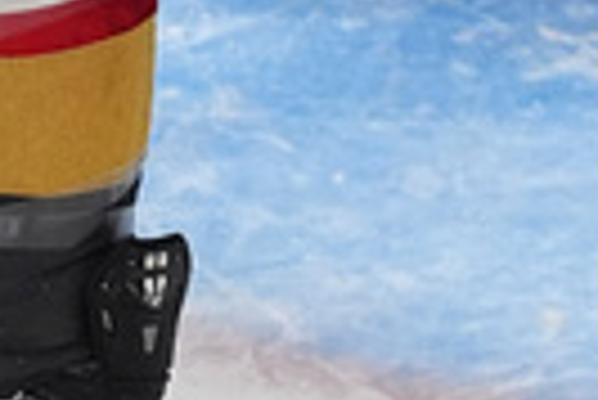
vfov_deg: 0.3
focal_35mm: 4623
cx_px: 1385
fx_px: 76876
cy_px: -643
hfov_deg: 0.4
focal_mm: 600
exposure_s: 1/2000
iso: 2500
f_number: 4
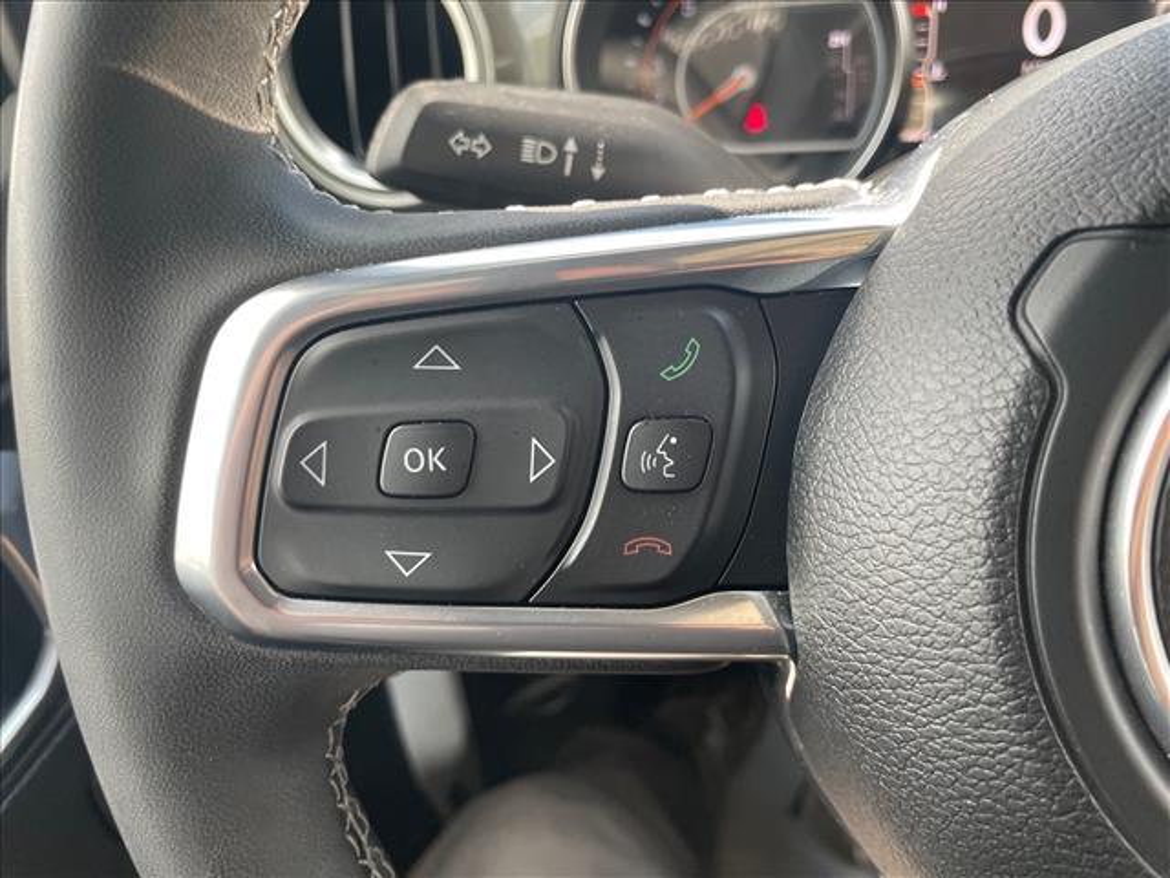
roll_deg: +6.4
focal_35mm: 26
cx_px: 585
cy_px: 439
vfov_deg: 53.1
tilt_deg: -34.6
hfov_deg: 67.3
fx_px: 879
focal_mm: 4.2
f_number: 1.6
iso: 125
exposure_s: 1/106
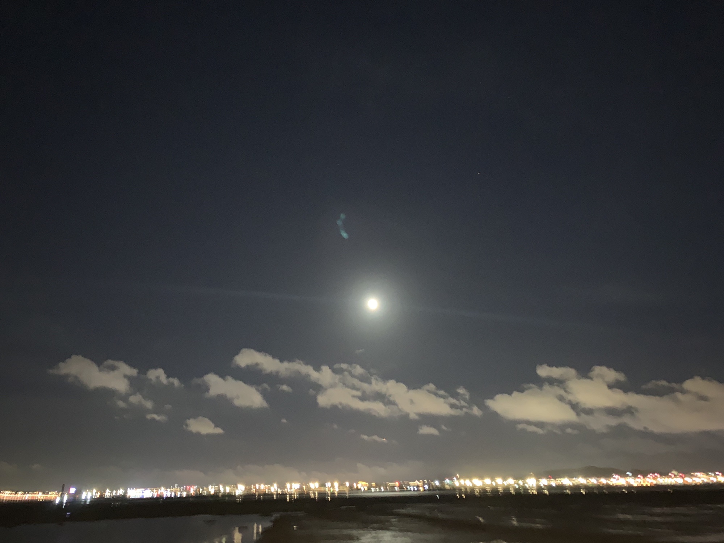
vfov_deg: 53.1
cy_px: 272
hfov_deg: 67.3
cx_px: 362
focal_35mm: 26
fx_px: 544
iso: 800
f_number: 1.8
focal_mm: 4.25
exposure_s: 1/4
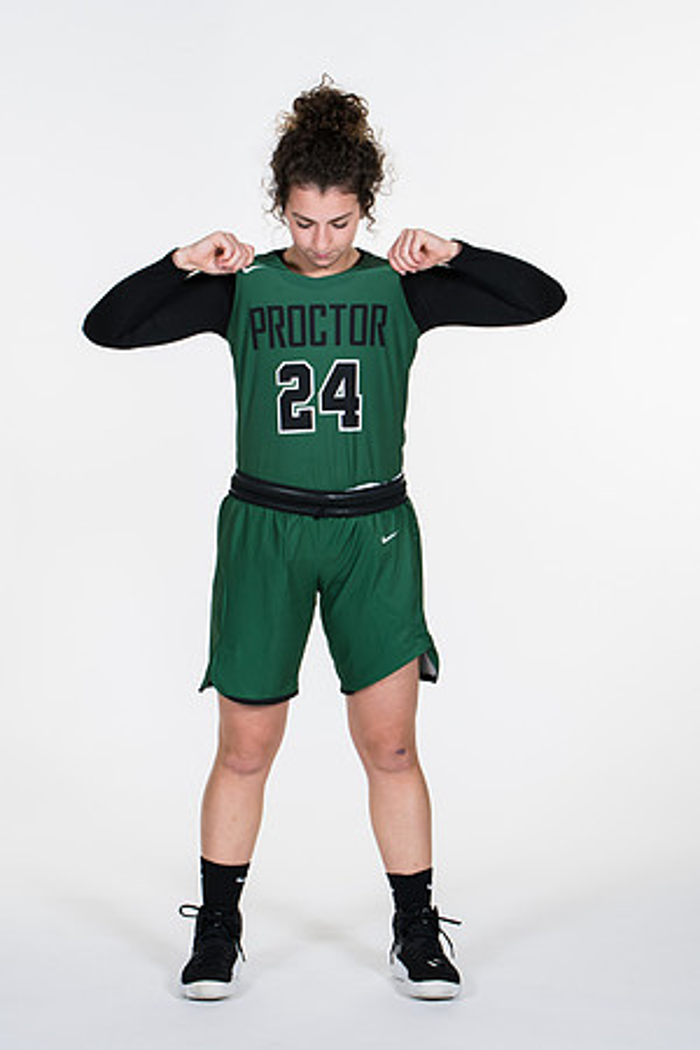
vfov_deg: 19.5
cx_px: 350
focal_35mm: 105
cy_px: 525
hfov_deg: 13.0
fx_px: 3062
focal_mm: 70
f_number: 6.3
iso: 200
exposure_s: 1/160
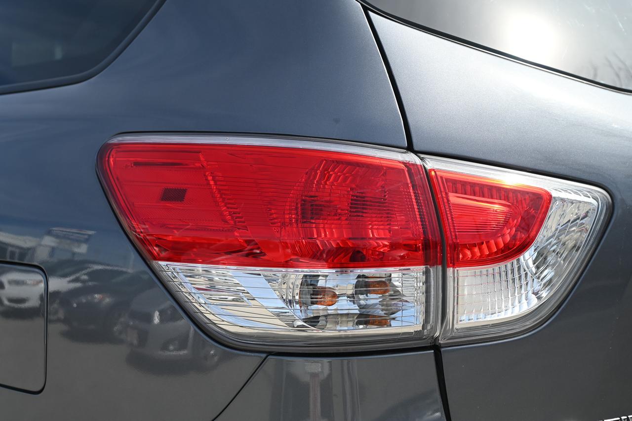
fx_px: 895
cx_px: 316
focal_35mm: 51
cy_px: 210
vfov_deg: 26.5
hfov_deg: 38.9
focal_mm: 51
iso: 100
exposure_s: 1/320
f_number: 6.3
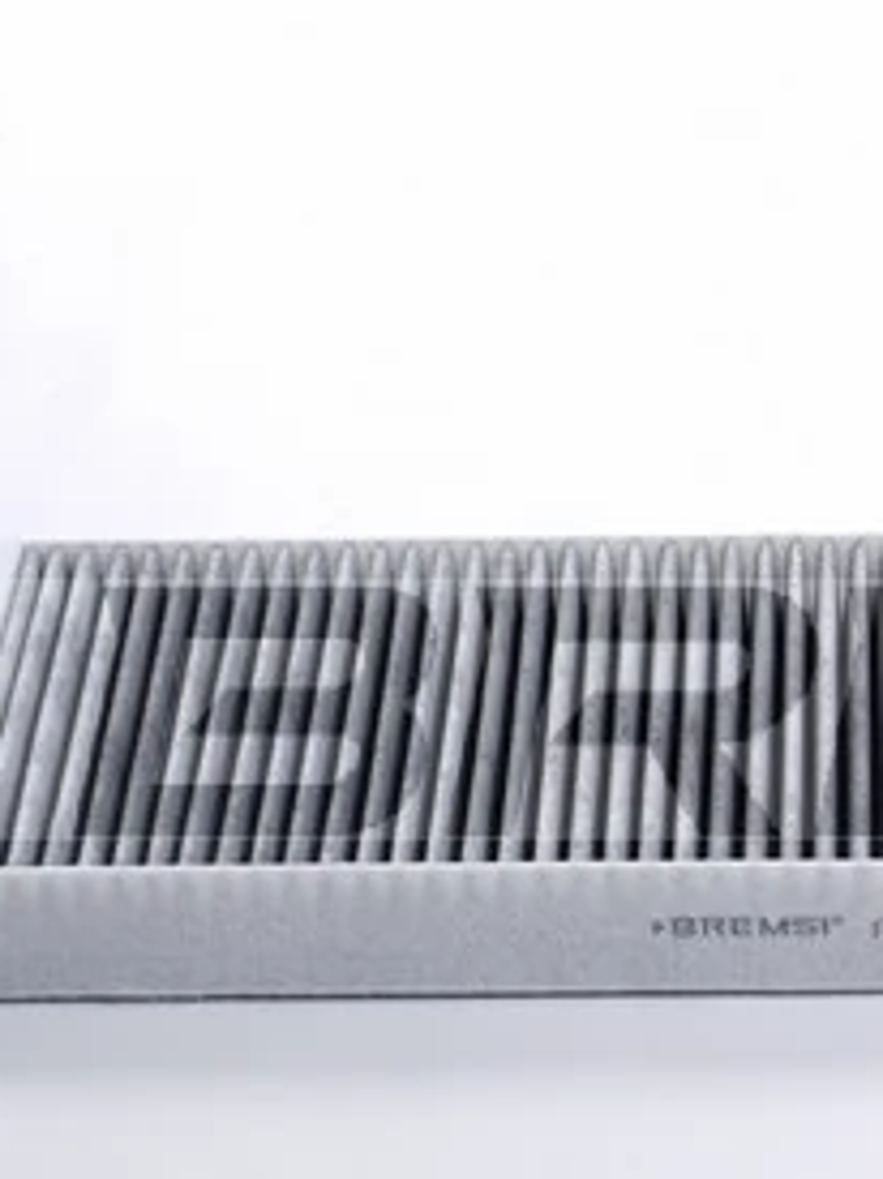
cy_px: 707
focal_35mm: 65
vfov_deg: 29.8
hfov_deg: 21.4
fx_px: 2212
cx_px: 986
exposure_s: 1/60
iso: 50
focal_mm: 31
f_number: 10
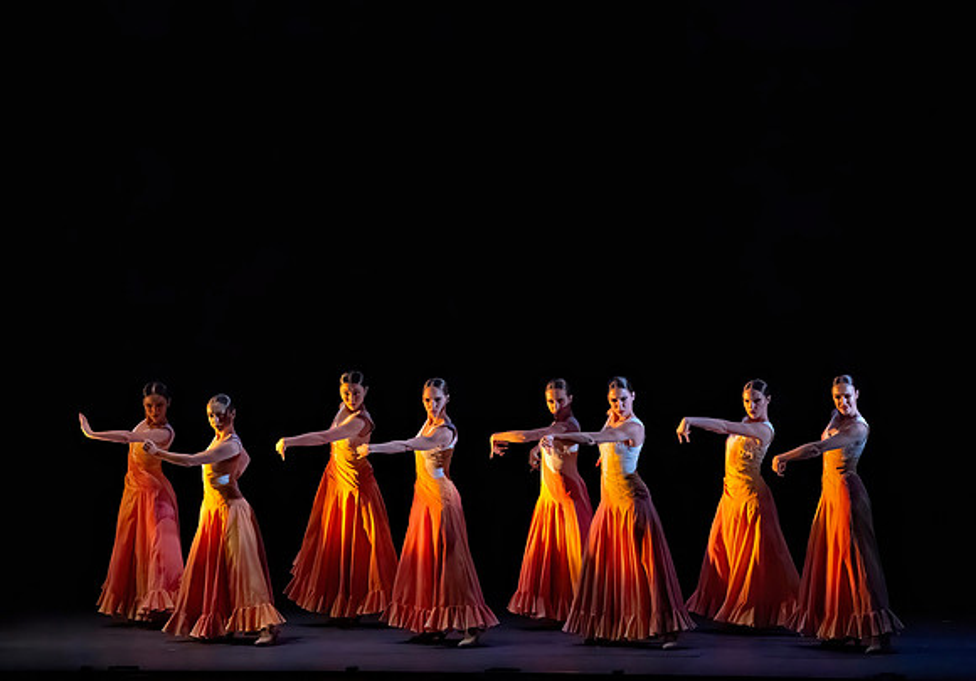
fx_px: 5751
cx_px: 526
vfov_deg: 6.8
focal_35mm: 209
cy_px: 359
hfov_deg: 9.7
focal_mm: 192
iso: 16000
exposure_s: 1/400
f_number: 5.6
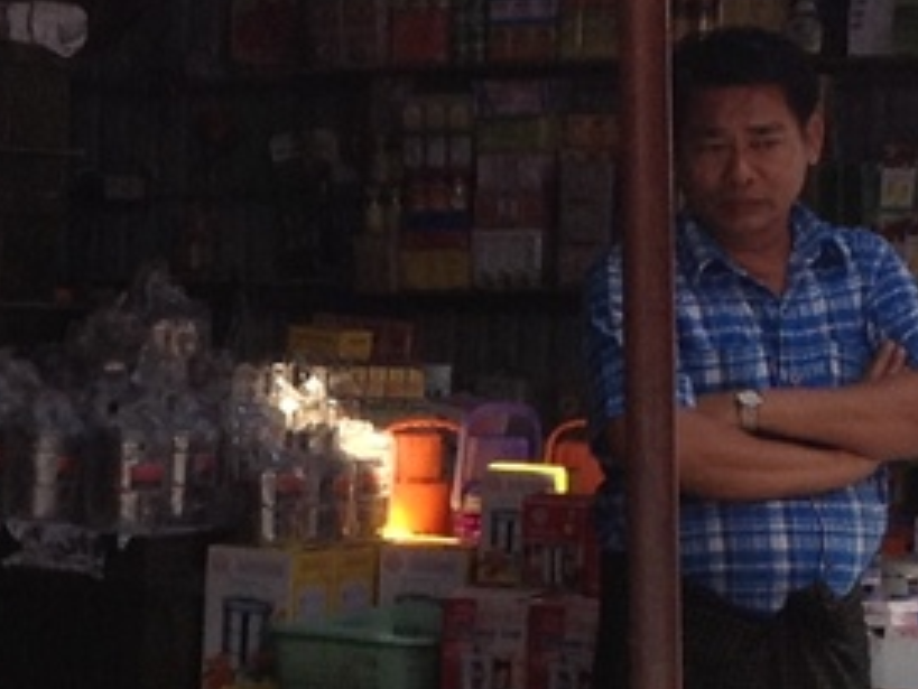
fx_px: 5439
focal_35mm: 205
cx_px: 111
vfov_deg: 7.1
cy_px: 1065
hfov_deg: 9.6
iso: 50
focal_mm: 4.28
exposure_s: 1/165
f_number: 2.4
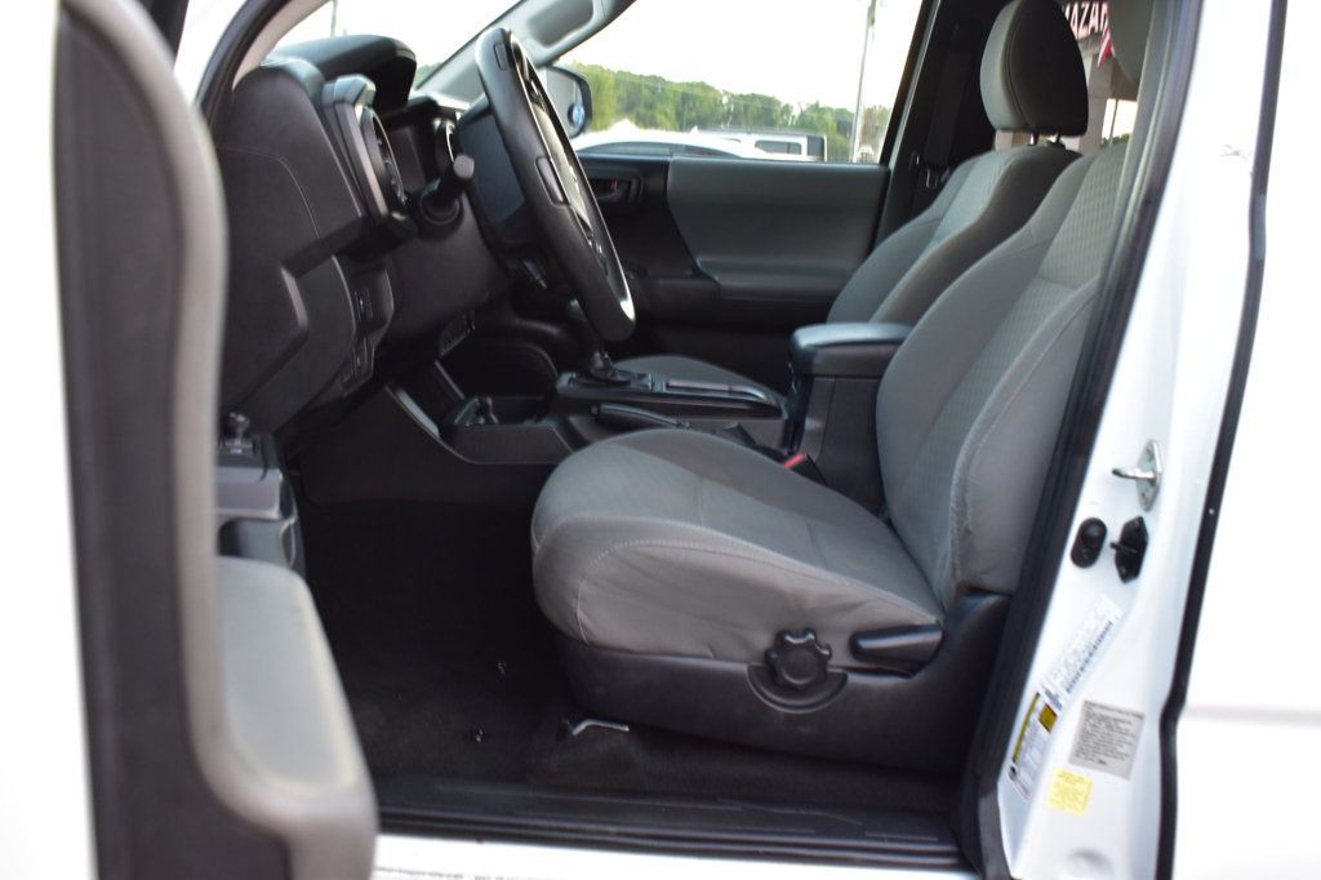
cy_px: 440
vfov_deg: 36.8
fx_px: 1320
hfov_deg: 53.1
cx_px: 660
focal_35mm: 36
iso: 500
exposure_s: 1/15
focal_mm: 24
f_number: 6.3
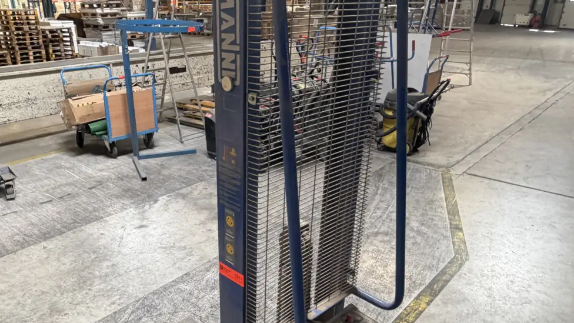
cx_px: 243
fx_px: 457
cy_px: 205
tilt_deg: -21.1
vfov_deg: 38.7
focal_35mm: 30
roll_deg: +2.6
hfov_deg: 64.0
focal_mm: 2.22
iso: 250
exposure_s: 1/50
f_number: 2.2
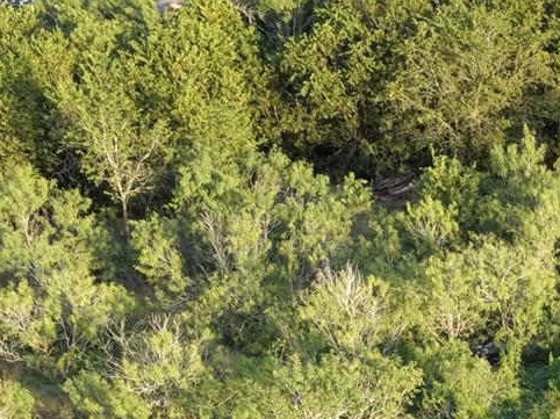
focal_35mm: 102
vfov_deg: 12.8
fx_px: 1649
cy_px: 816
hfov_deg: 17.9
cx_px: 739
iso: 130
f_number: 1.8
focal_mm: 8.67
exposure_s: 1/500
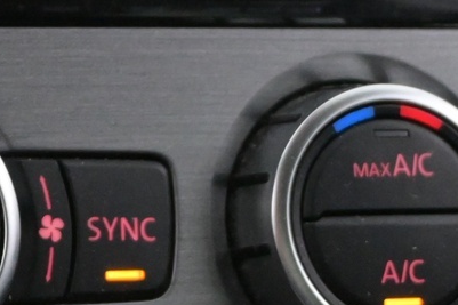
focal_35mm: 191
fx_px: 2429
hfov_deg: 10.5
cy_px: 105
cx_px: -195
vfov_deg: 7.2
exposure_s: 1/50
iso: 4500
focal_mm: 31.5
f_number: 5
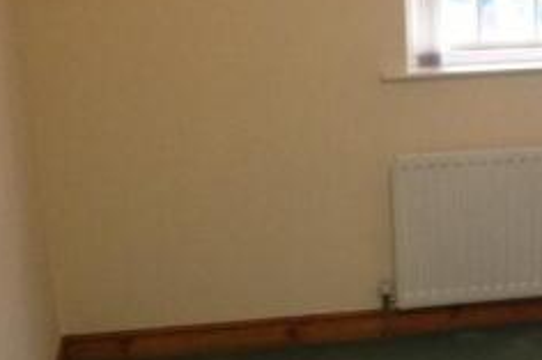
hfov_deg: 22.0
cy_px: 324
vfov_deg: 15.0
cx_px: 513
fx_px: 1354
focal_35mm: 90
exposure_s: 1/17
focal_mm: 4.28
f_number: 2.4
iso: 400
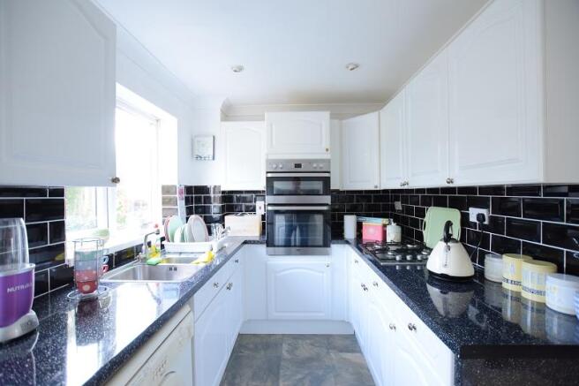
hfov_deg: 100.4
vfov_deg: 77.3
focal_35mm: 15
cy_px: 193
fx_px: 241
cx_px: 290
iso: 1400
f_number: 3.5
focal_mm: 10
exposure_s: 1/60
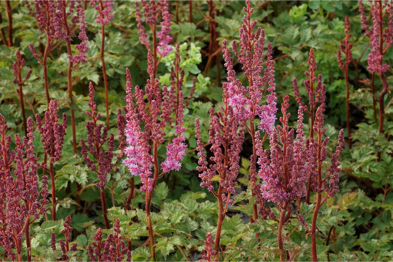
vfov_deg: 9.1
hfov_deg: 13.7
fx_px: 1637
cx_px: 196
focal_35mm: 150
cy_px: 131
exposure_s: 1/160
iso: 2000
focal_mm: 100
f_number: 13
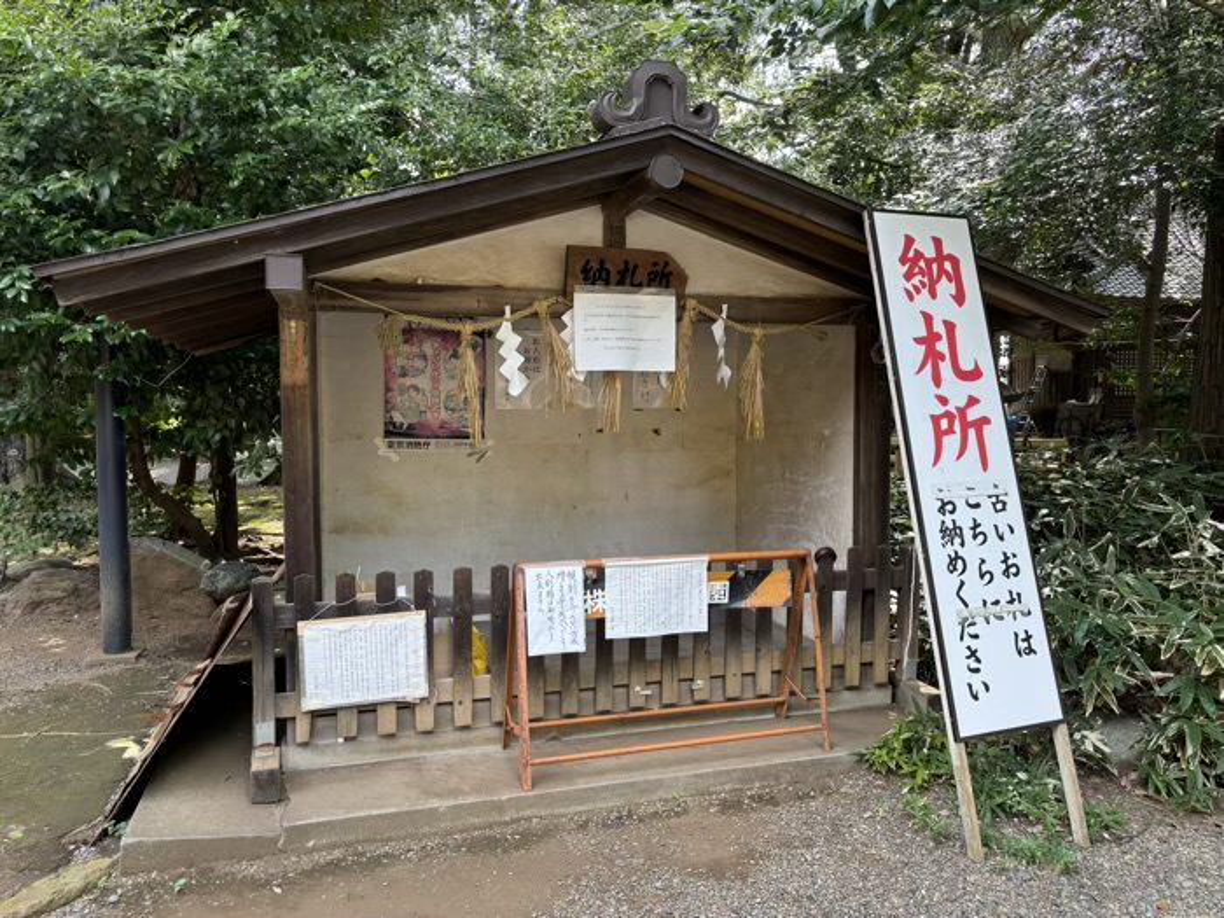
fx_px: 919
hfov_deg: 67.3
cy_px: 459
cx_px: 612
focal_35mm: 26
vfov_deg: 53.1
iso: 40
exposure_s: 1/121
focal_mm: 5.96
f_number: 1.6
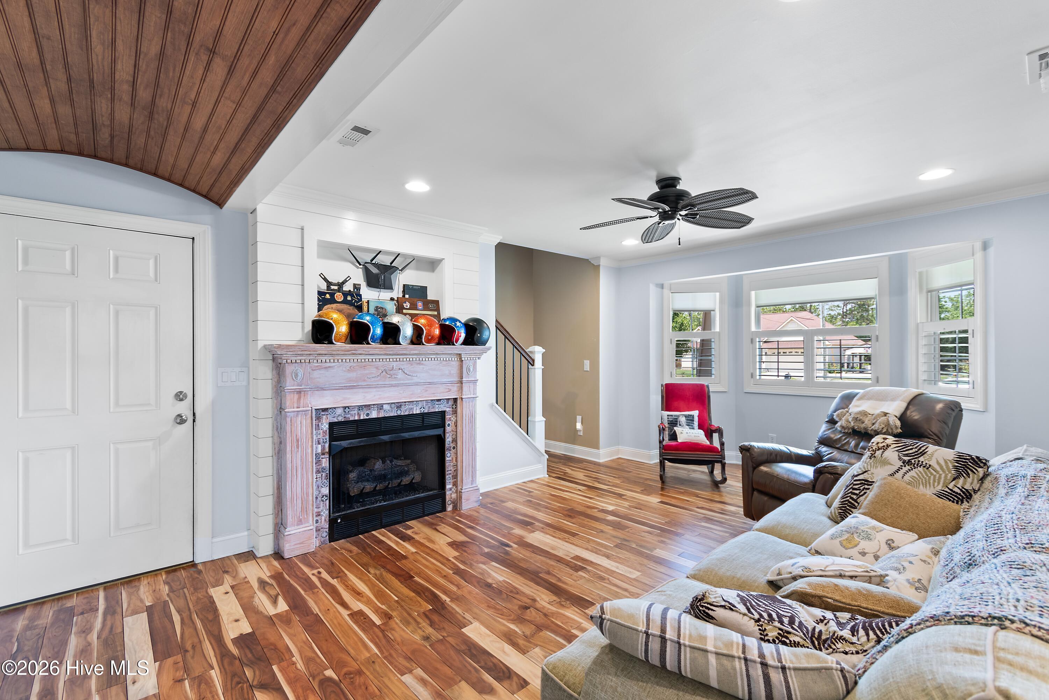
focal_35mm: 15
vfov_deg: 77.3
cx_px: 524
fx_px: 437
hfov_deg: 100.4
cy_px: 350
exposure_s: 1/2
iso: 100
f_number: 4.5
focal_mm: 10
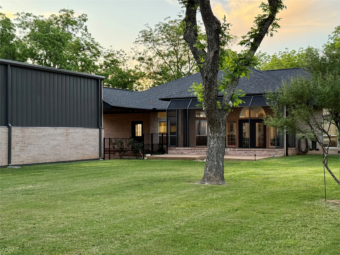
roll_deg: +0.0
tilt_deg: +1.2
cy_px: 128
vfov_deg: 30.3
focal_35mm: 48
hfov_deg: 39.7
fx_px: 471
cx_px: 170
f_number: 1.78
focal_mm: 6.76
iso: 200
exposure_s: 1/83
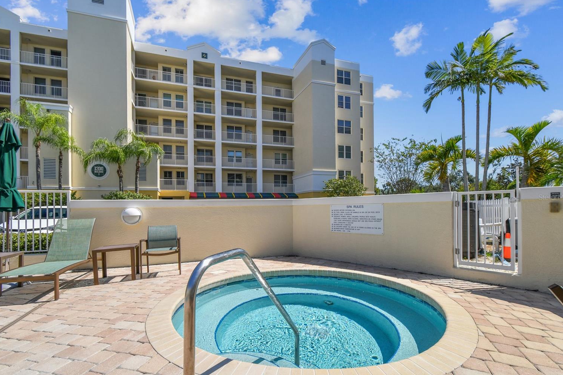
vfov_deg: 73.7
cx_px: 272
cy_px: 197
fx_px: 250
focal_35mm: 16
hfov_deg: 96.7
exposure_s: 1/250
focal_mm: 10
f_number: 7.1
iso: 100
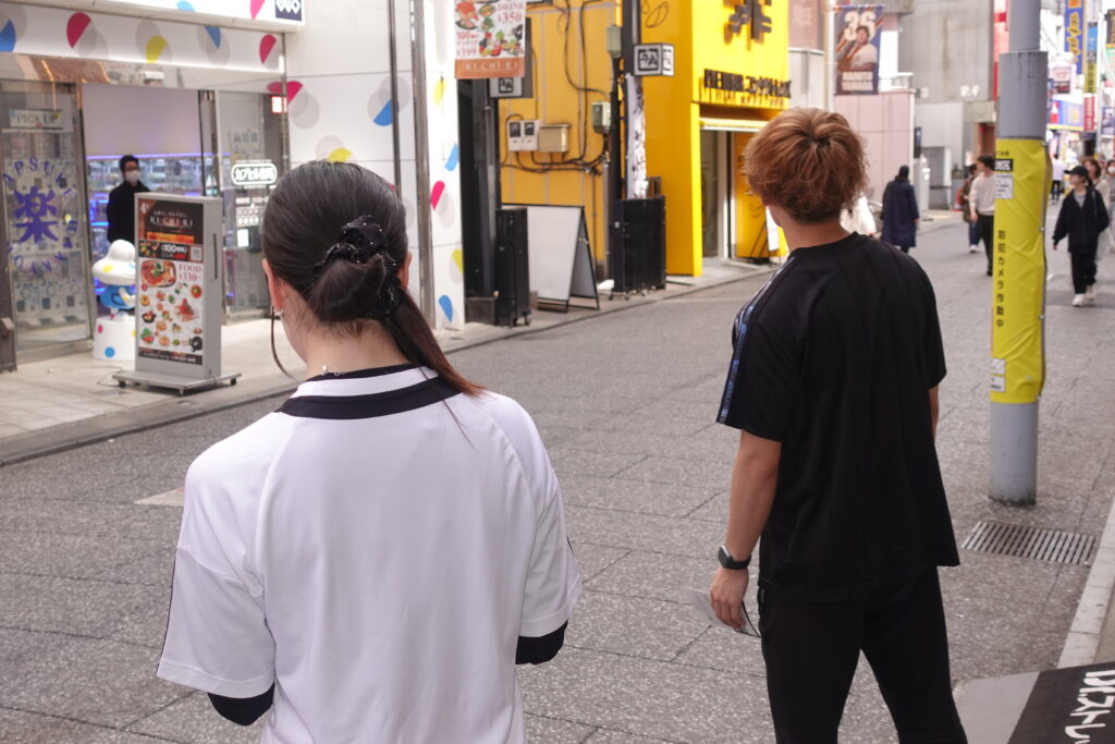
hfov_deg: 41.9
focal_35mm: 47
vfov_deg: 28.7
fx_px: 1456
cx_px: 558
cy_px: 372
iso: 125
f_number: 4
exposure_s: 1/125
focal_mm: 17.79
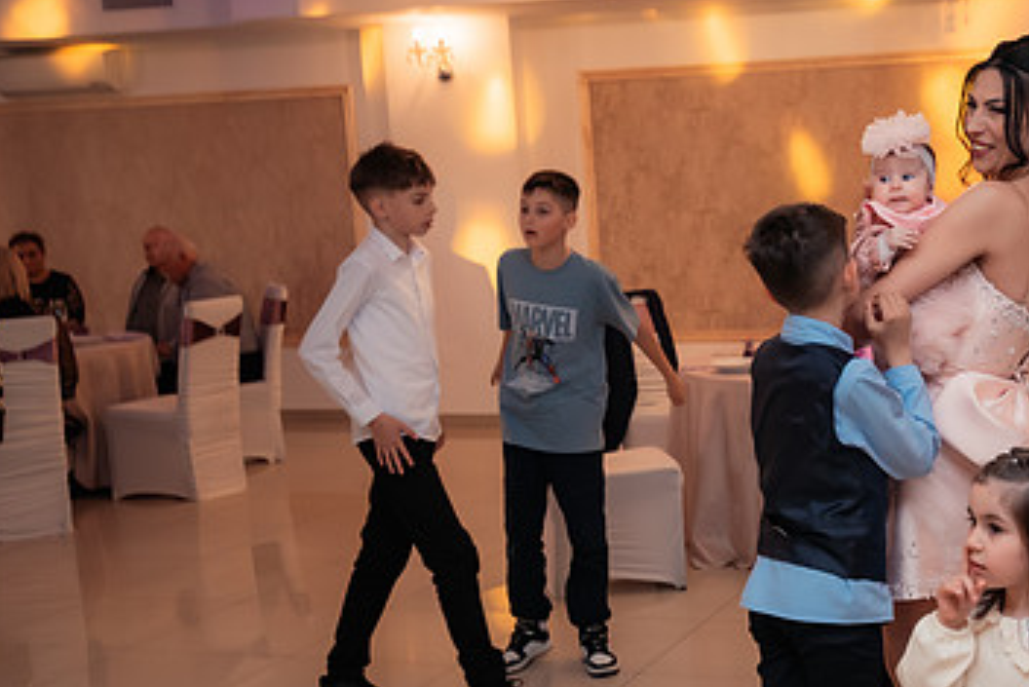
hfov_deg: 33.4
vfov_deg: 23.3
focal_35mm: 58
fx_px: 1658
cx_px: 840
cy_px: 431
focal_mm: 30
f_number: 2.8
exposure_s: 1/200
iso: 1600
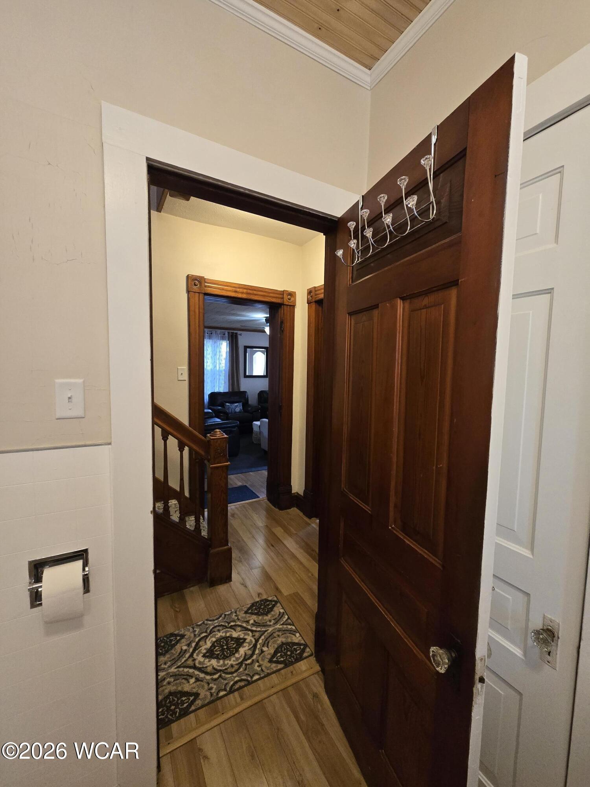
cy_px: 394
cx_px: 295
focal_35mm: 13
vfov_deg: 106.2
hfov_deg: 89.9
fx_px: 295
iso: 500
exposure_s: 1/60
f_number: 2.2
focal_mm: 2.2
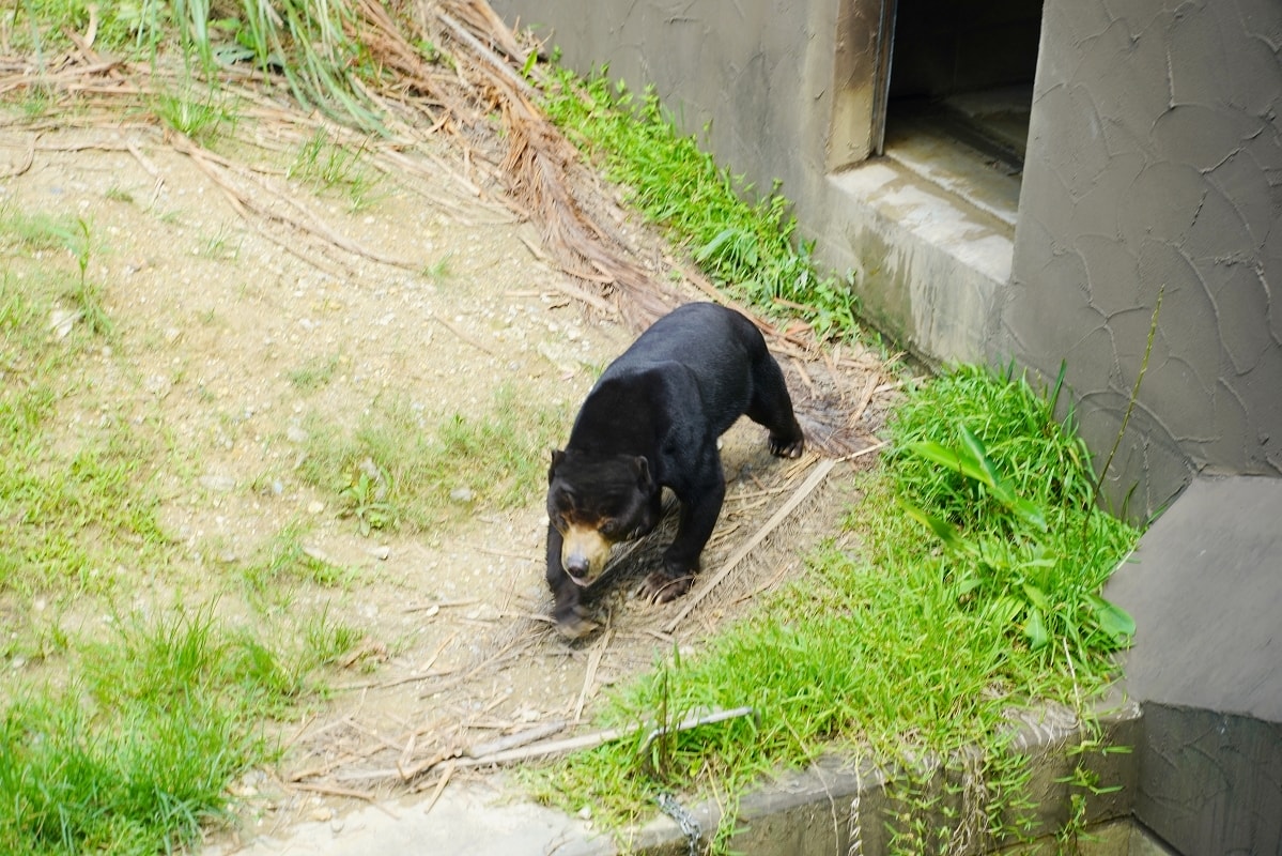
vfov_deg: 18.2
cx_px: 641
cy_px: 428
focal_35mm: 75
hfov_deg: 27.0
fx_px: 2671
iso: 100
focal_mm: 75
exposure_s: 1/80
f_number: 4.5
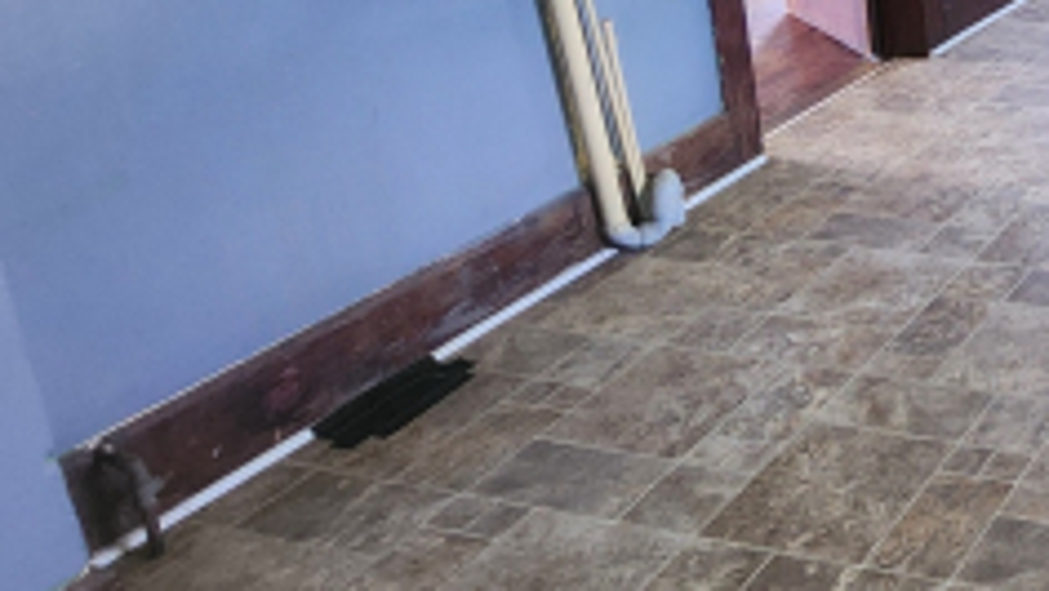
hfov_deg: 36.0
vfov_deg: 27.0
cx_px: 1327
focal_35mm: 40
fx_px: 1113
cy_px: -80
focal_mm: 2.2
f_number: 2.2
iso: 500
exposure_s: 1/30
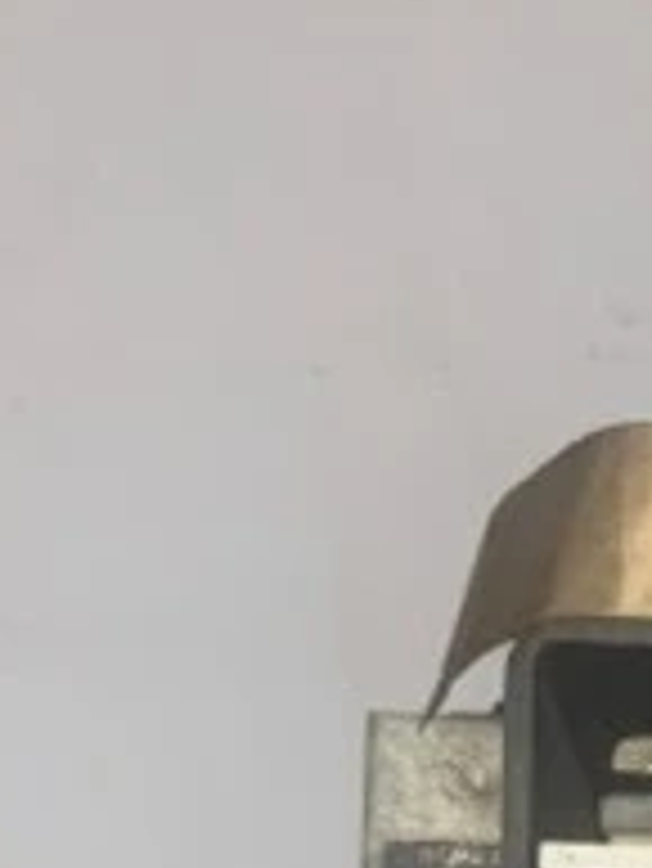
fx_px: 2534
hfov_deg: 13.1
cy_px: 1327
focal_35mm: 101
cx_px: 1210
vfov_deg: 17.4
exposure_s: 1/60
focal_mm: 4.25
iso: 64
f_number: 1.8
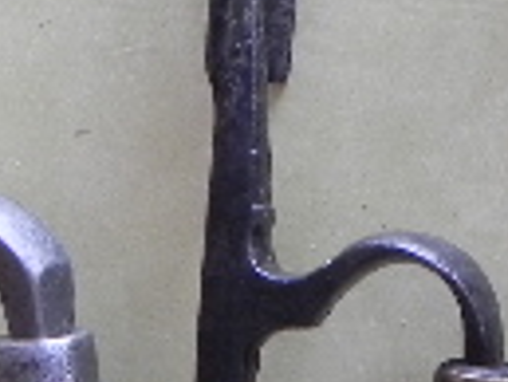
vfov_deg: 11.5
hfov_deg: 14.0
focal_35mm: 129
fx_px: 1895
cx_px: 843
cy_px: 189
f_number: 2.8
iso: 192
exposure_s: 1/8
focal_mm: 4.6
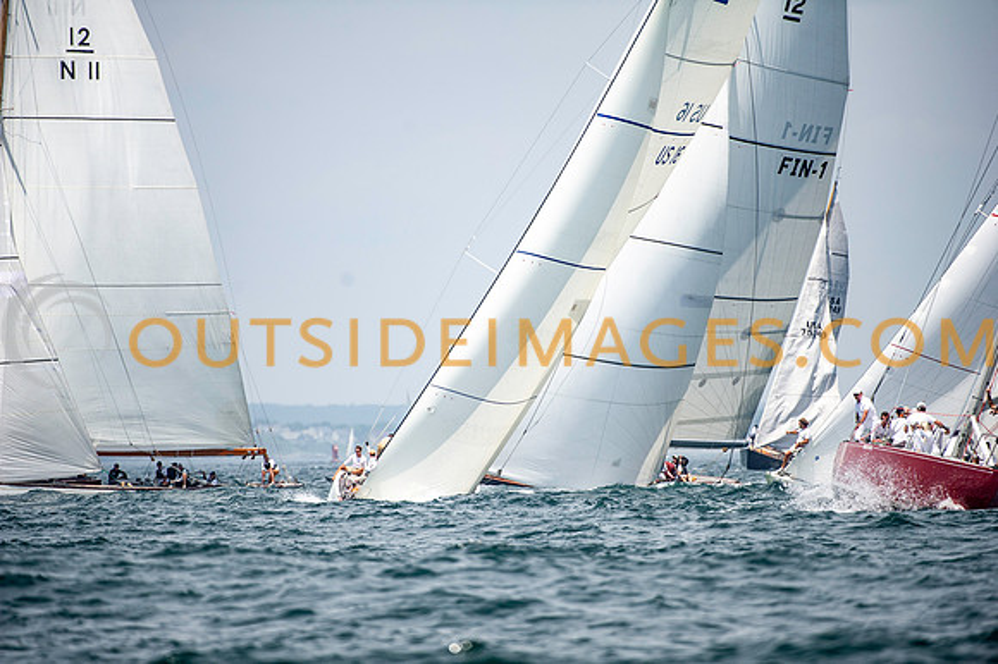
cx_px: 499
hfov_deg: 5.2
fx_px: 11082
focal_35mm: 400
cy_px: 332
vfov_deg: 3.4
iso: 400
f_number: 5
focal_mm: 400
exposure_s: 1/3200
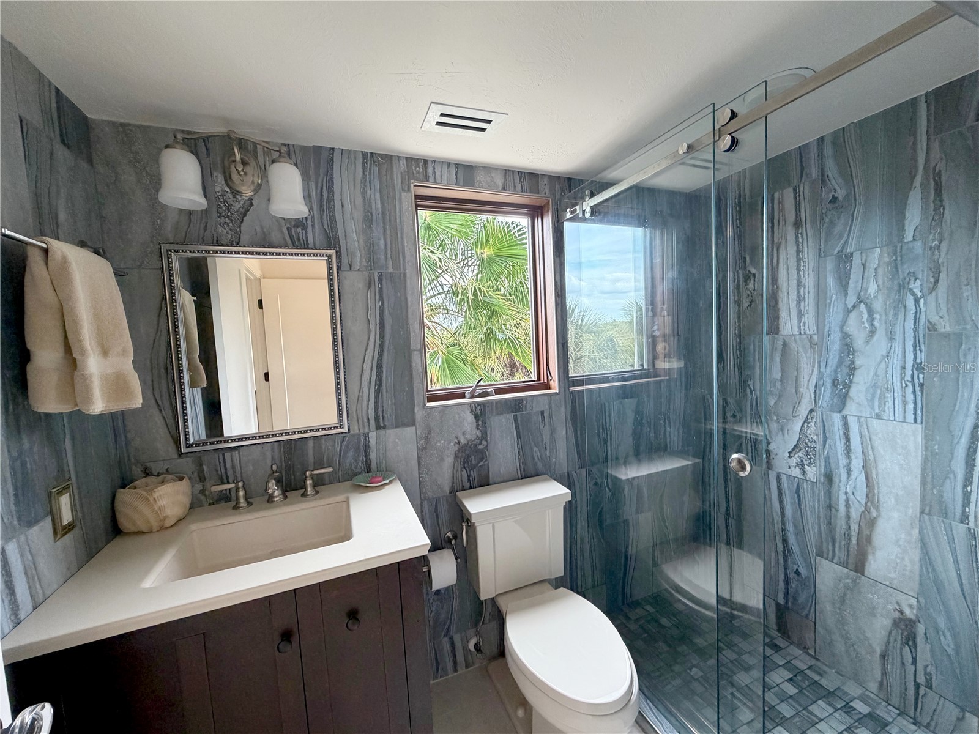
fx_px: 396
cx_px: 490
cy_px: 367
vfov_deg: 85.7
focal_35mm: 14
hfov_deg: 102.1
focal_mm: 2.2
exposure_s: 1/104
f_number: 2.2
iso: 320
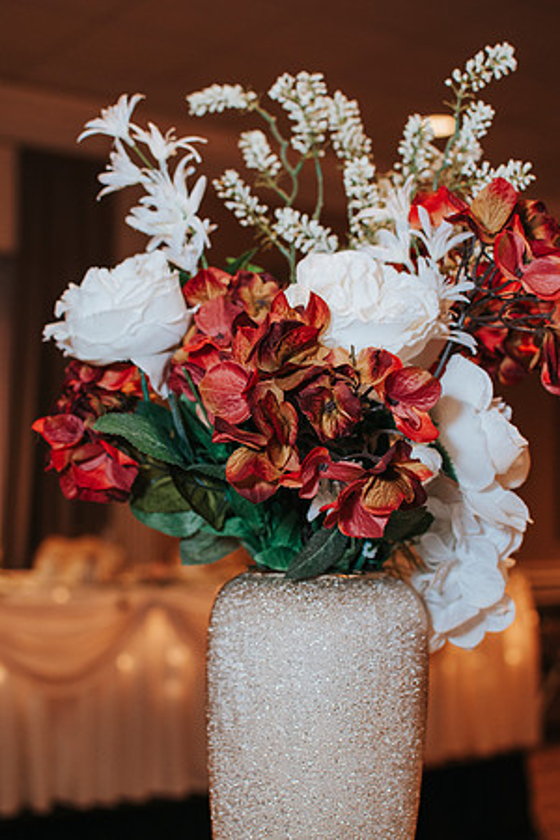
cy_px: 420
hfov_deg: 25.8
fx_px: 1225
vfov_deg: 37.9
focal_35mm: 52
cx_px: 280
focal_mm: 35
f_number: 3.2
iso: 800
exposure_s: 1/200
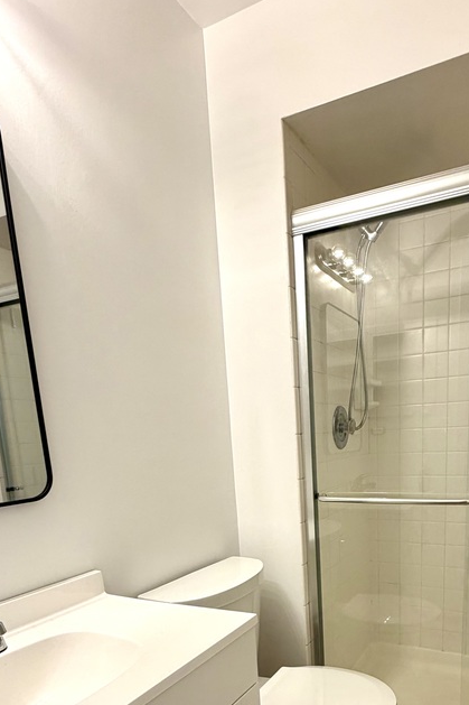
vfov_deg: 66.5
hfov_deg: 50.6
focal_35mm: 25
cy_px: 539
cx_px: 302
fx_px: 489
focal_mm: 2.22
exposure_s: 1/120
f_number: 2.2
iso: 200
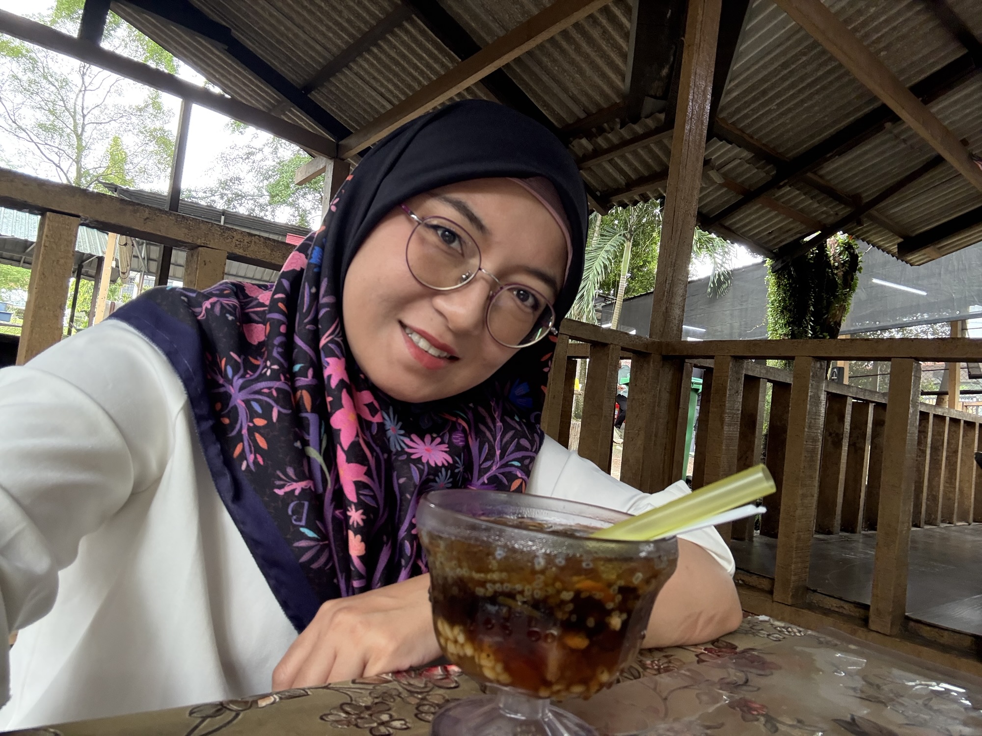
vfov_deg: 58.9
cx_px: 491
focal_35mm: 23
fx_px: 652
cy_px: 368
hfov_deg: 73.9
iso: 250
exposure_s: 1/60
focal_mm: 2.69
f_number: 1.9
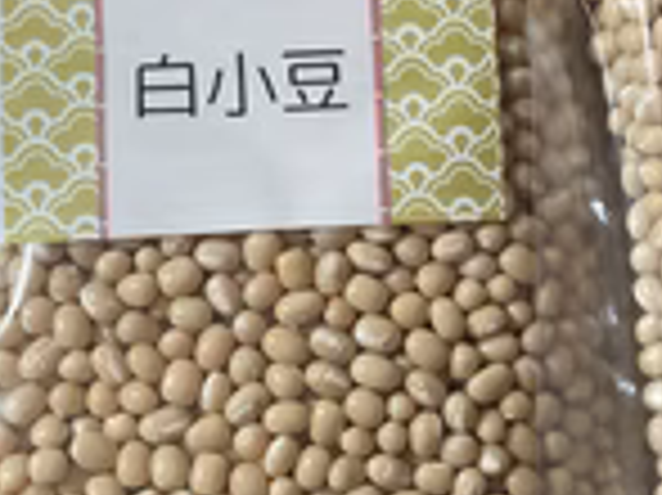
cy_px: 261
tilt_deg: -81.9
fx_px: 1510
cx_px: 572
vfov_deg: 18.6
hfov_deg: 24.2
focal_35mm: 79
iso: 250
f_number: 1.8
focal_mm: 3
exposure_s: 1/60
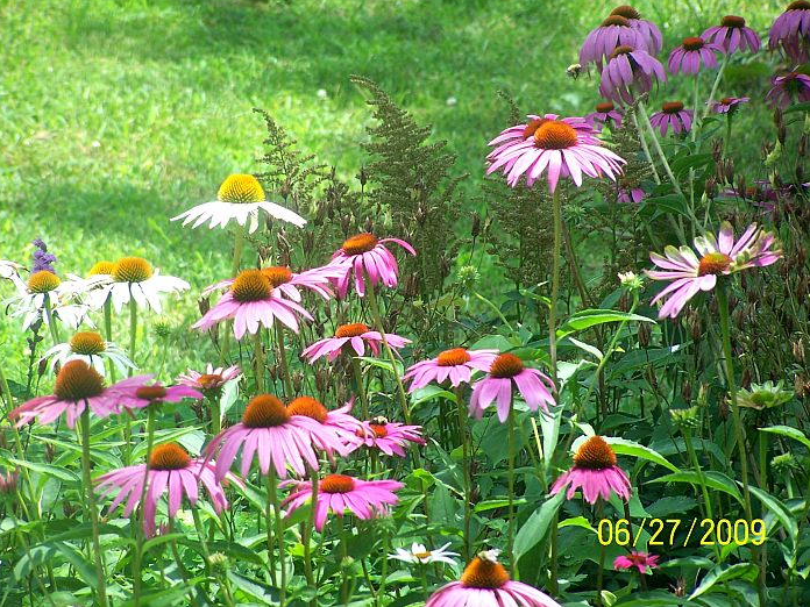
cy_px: 303
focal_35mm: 319
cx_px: 405
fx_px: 7464
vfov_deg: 4.7
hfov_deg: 6.2
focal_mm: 52.6
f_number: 3.6
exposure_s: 1/250
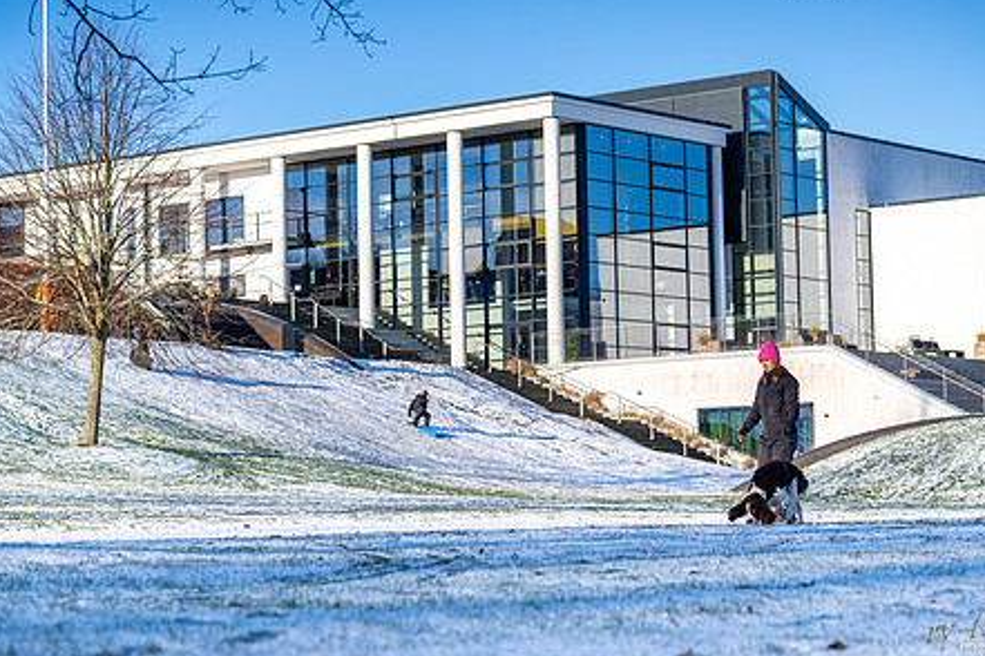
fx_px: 2517
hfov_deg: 22.1
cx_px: 565
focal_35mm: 92
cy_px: 309
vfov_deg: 14.9
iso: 160
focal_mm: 70
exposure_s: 1/1250
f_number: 3.5
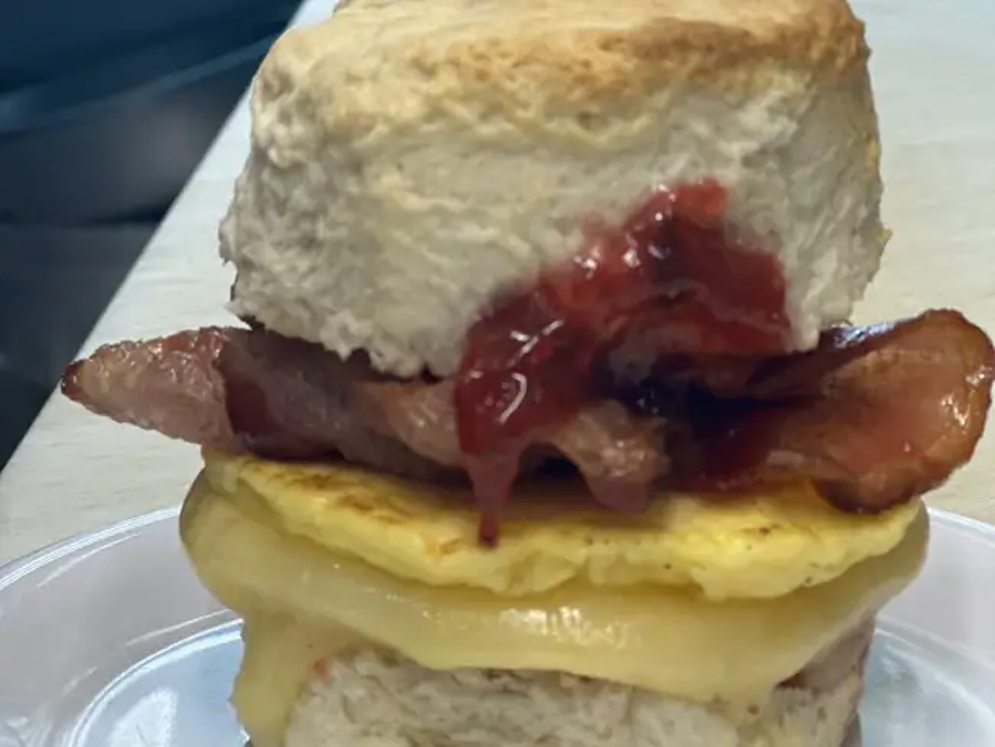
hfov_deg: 25.3
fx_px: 2214
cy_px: 374
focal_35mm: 77
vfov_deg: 19.2
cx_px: 498
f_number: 2.8
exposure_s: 1/63
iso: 100
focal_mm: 9
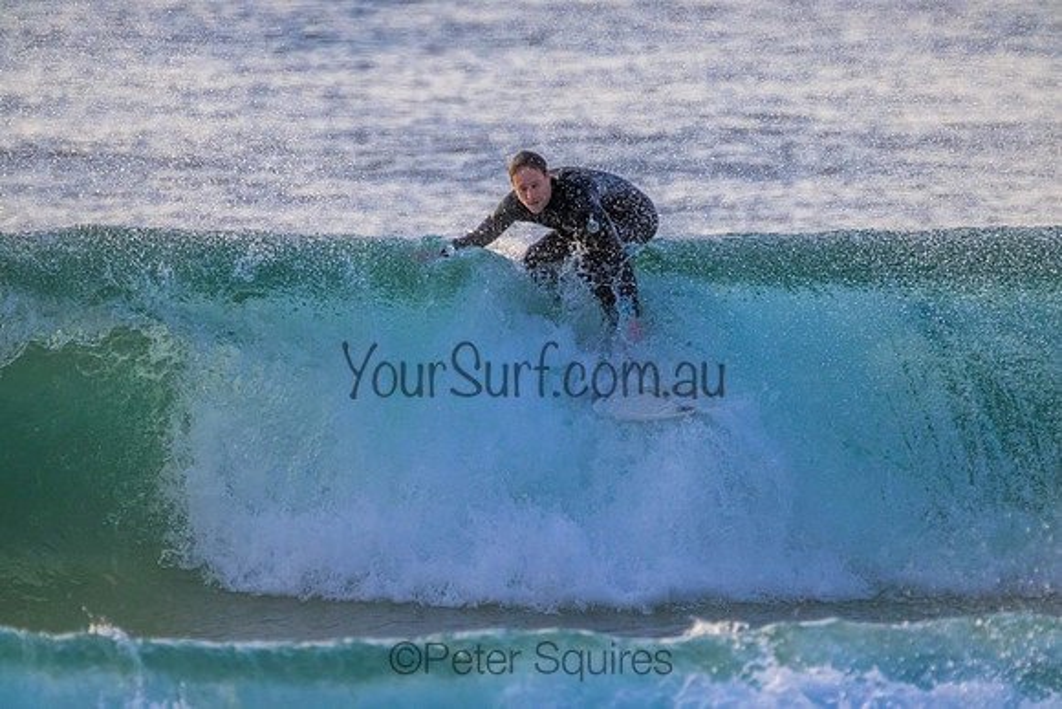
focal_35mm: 800
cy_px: 354
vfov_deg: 1.7
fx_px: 23604
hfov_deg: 2.6
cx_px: 531
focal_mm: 800
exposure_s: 1/1600
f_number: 11
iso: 2500
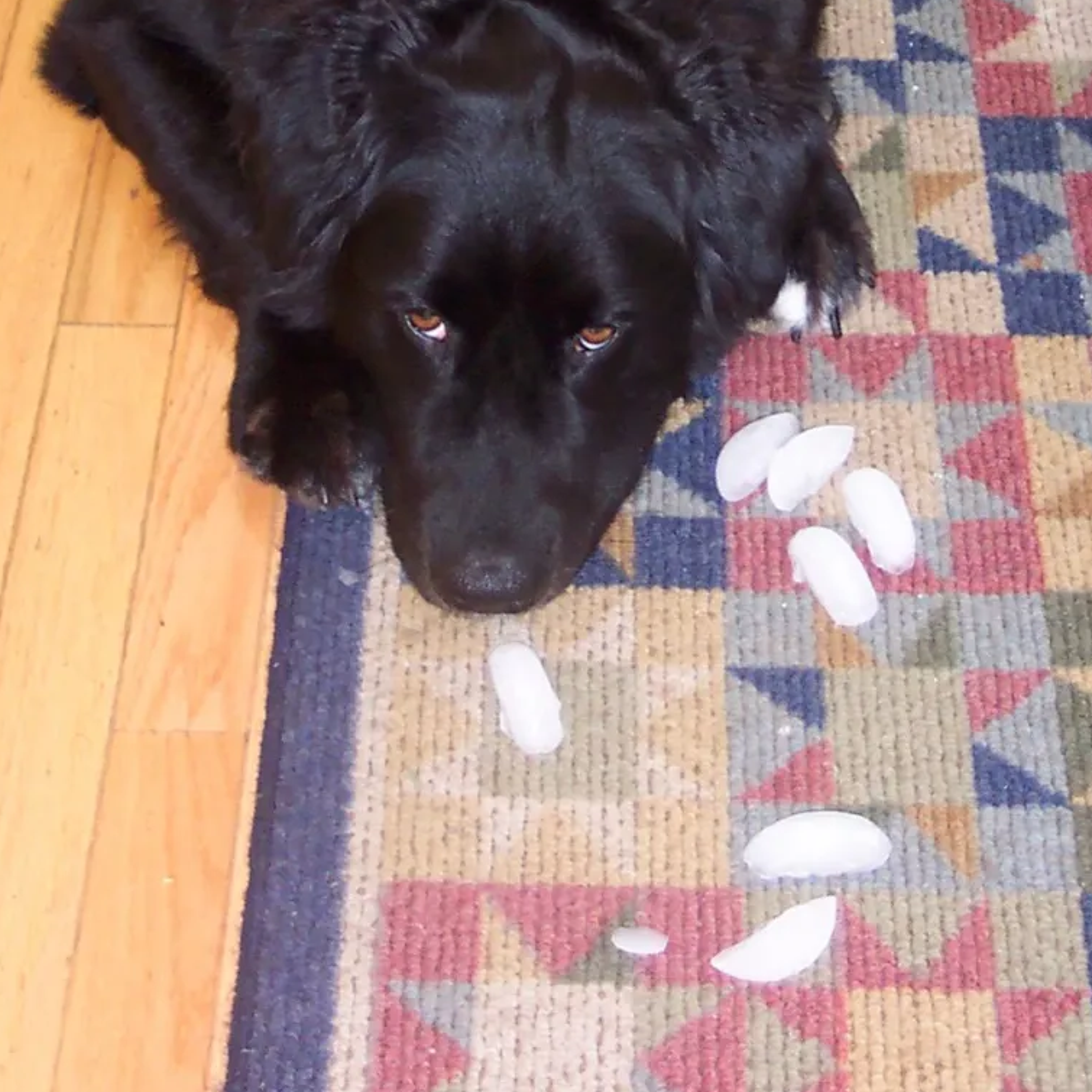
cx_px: 587
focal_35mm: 77
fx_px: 2748
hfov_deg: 22.5
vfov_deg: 22.3
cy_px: 321
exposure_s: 1/30
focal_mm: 8
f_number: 2.8
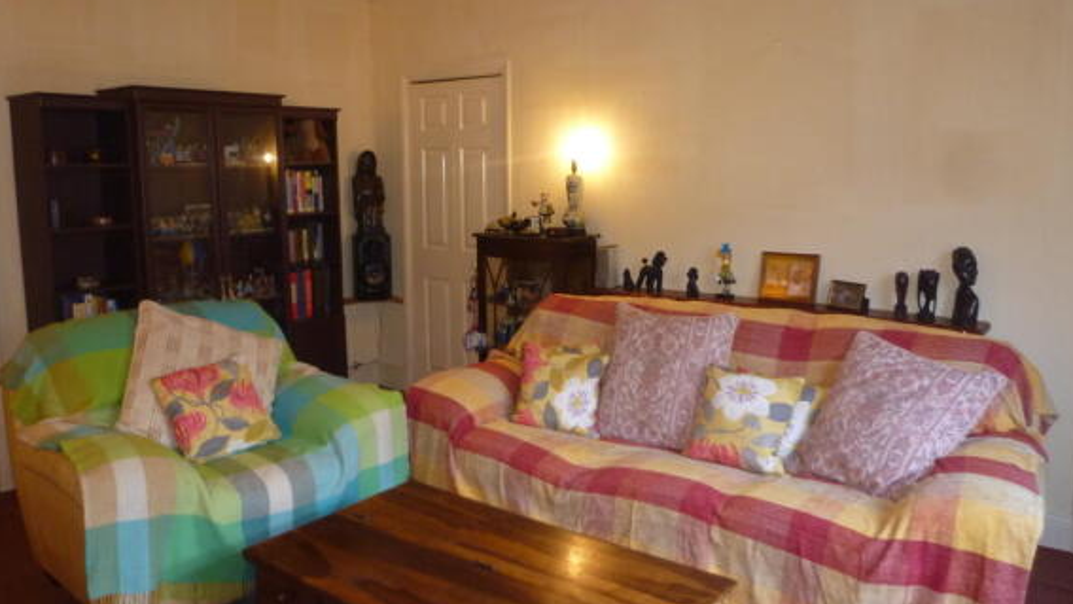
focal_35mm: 28
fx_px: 797
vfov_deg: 41.5
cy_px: 277
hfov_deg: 67.9
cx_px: 546
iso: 250
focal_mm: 4.5
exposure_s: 1/30
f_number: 2.8
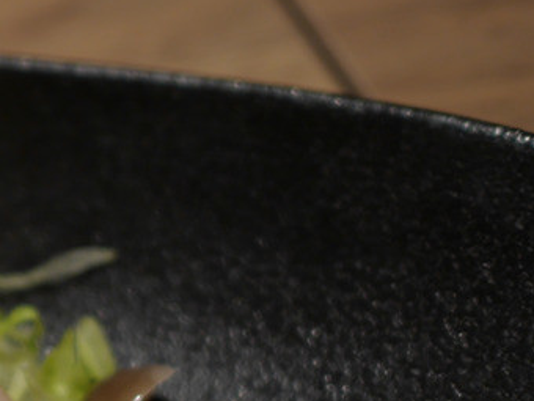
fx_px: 1635
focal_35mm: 106
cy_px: 414
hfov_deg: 16.6
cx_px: -302
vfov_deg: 13.7
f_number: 1.7
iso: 200
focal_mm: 15
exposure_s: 1/80
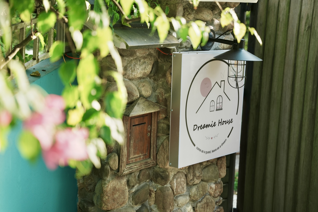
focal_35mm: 70
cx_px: 159
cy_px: 106
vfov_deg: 19.5
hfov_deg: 28.8
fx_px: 618
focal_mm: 70
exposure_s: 1/250
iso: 200
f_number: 2.8
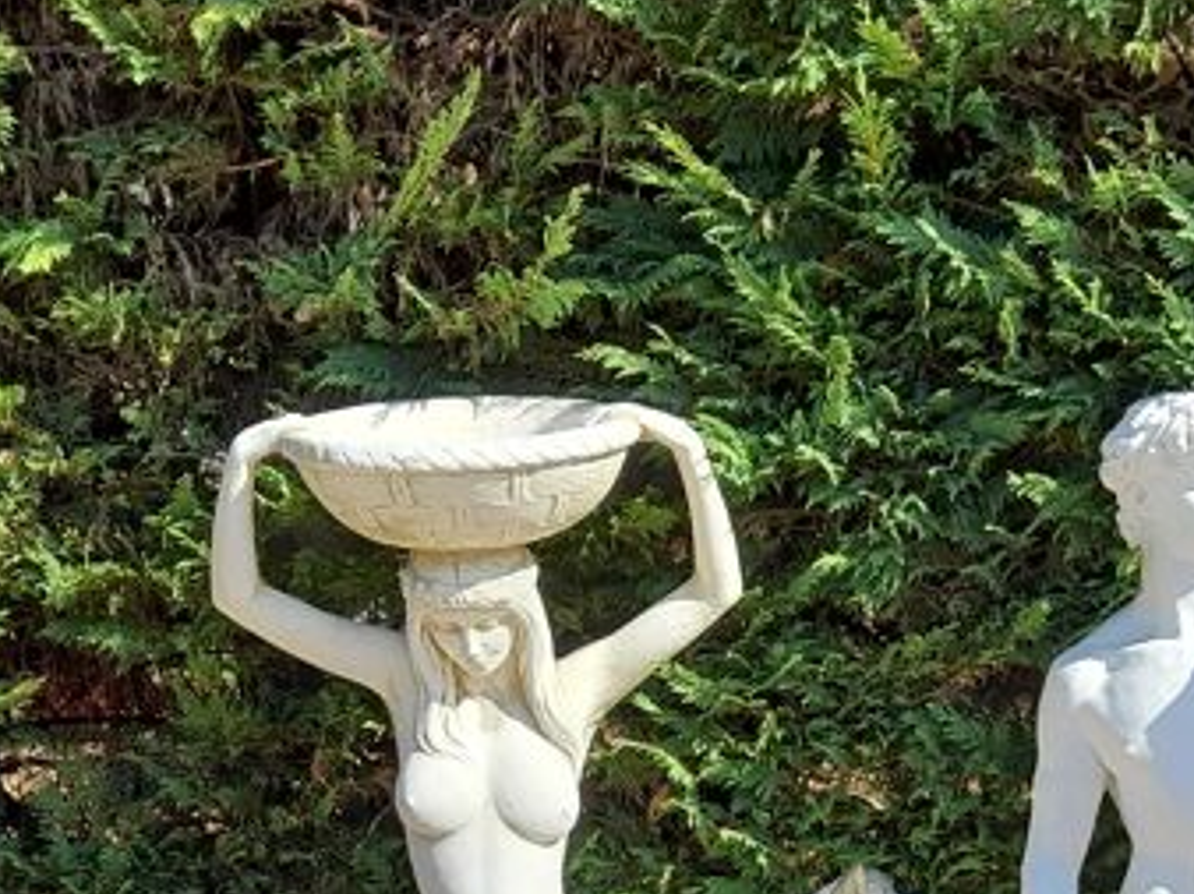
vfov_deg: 18.8
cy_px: 1071
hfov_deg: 26.2
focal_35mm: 74
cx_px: 767
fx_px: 2551
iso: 20
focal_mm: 4.6
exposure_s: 1/465
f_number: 2
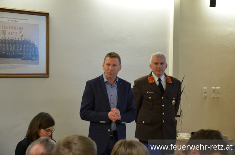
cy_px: 78
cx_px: 118
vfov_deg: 14.6
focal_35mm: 93
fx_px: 606
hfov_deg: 22.0
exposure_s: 1/40
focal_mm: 62
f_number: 5.3
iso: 800
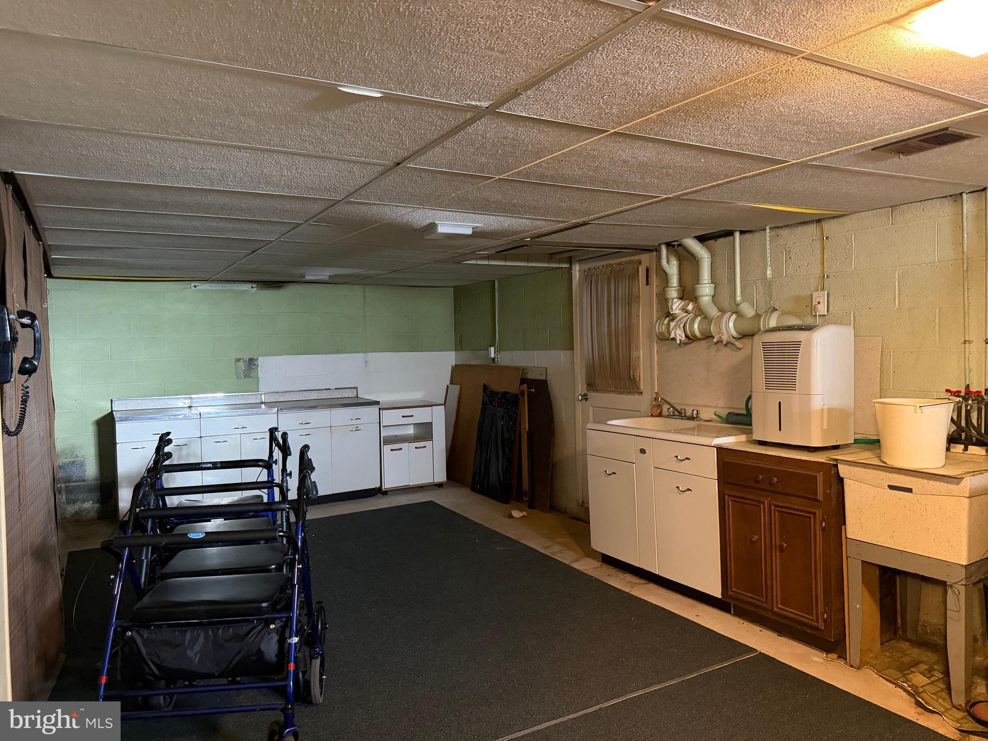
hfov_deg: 71.6
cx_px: 494
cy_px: 370
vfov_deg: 56.8
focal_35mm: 24
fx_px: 685
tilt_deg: -2.6
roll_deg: +1.2
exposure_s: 1/30
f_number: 1.78
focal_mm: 6.76
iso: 1000
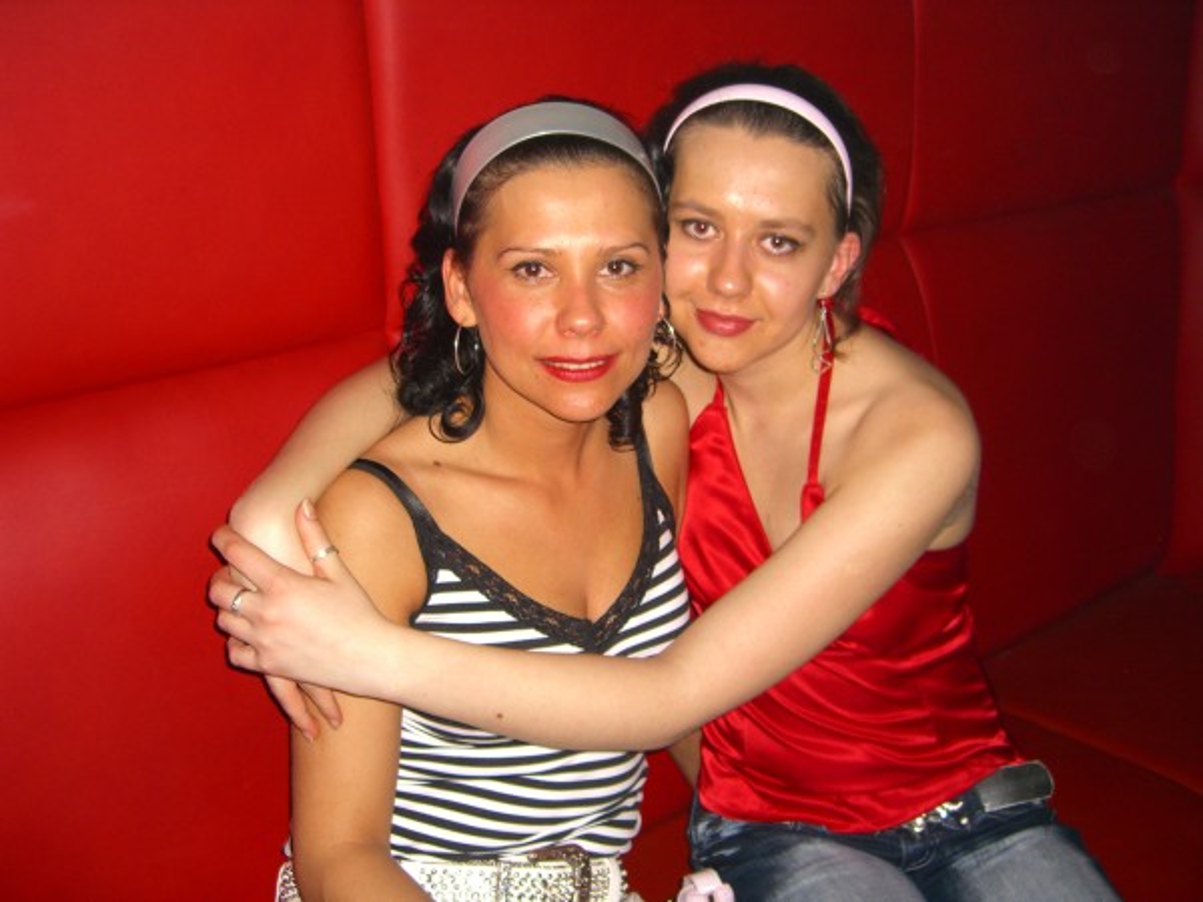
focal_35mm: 38
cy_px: 451
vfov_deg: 37.7
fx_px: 1321
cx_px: 602
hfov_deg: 49.0
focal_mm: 7.9
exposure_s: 1/60
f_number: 2.8
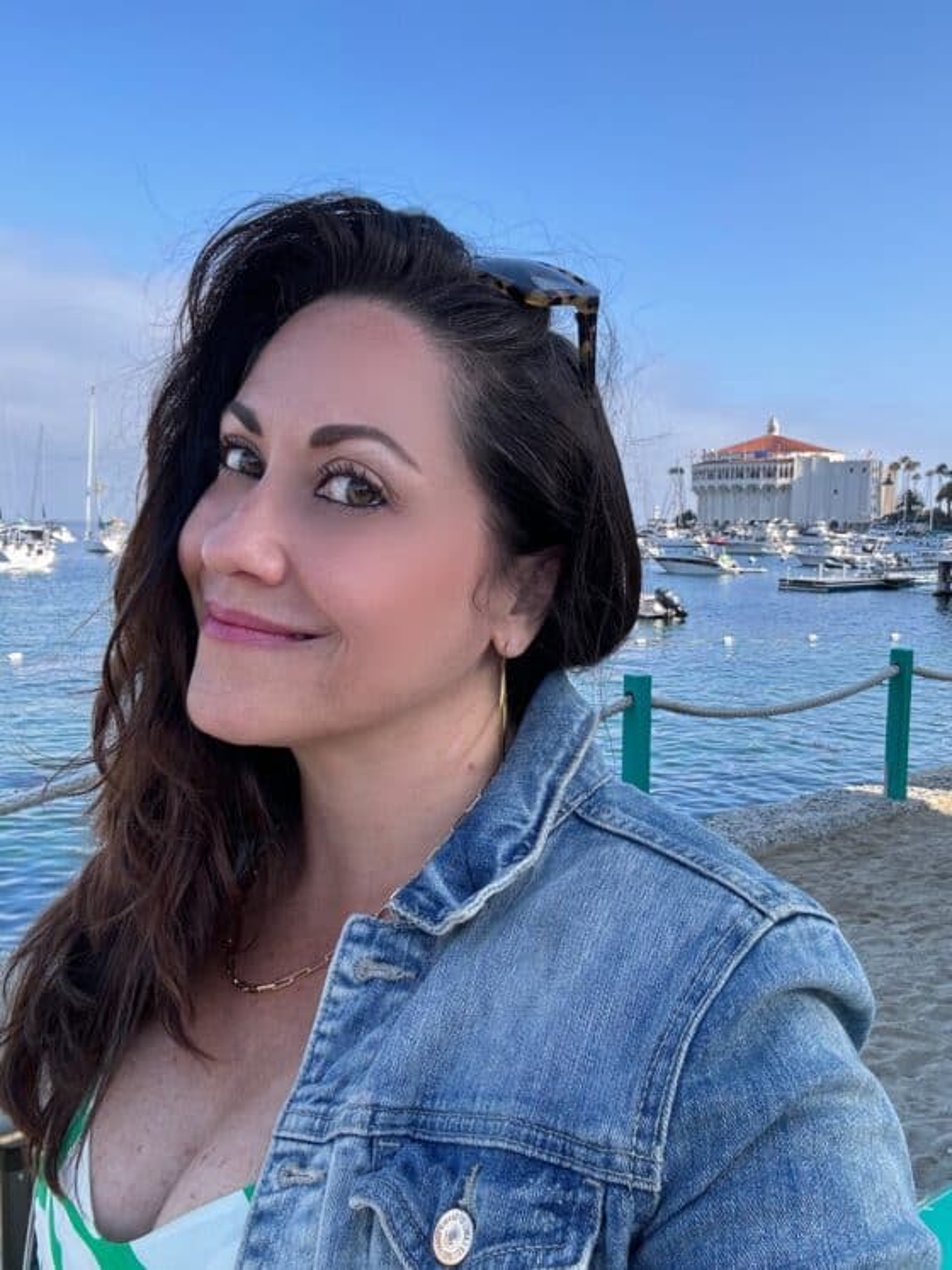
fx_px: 1100
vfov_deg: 60.0
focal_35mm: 30
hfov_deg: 46.8
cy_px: 635
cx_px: 476
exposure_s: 1/386
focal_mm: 2.69
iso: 25
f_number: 1.9
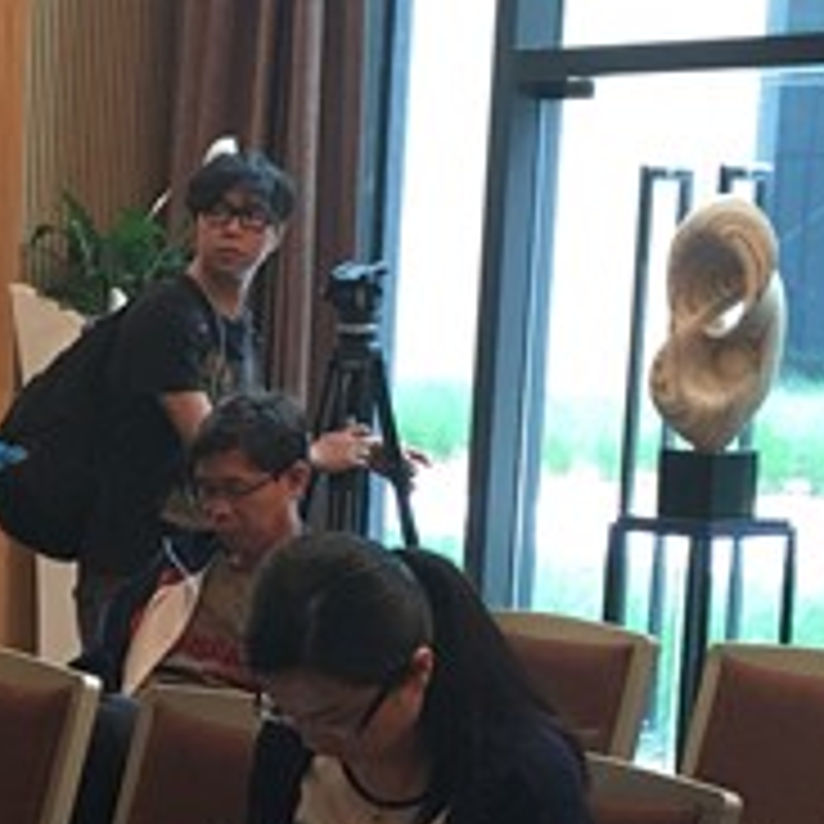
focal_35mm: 112
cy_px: 693
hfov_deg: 15.0
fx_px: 3016
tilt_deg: -8.0
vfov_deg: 15.4
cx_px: -194
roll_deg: -1.5
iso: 50
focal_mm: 4.15
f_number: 2.2
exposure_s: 1/33
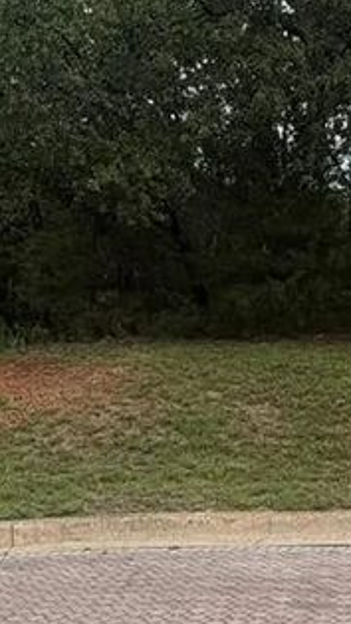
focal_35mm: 66
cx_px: 282
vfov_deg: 31.8
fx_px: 1093
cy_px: 364
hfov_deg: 18.1
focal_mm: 2.22
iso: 25
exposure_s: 1/770
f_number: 2.2
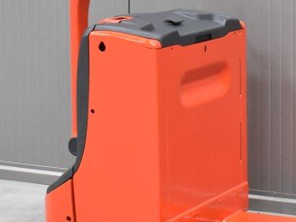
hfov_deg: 14.3
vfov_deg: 10.8
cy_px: 31
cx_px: 227
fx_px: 1171
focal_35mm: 137
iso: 1600
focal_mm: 26
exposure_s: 1/40
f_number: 5
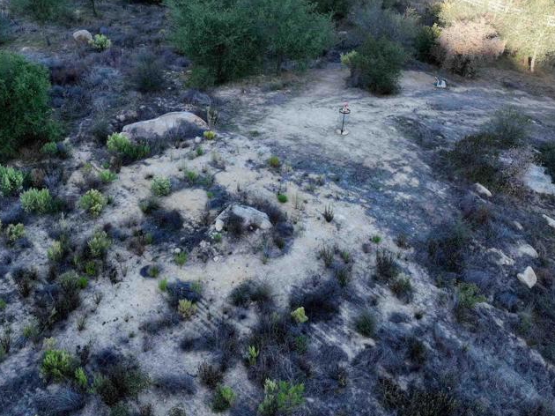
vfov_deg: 36.6
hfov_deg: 47.6
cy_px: 153
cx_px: 221
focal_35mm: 39
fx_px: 625
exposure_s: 1/320
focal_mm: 12.29
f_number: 2.8
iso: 210
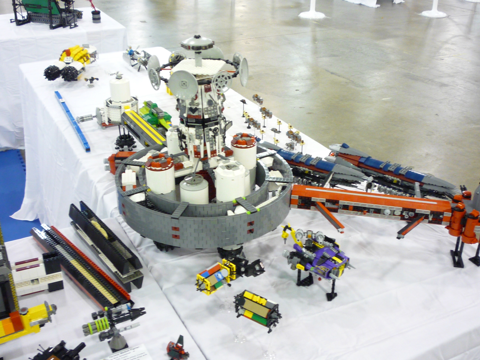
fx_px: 555
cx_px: 263
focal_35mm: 40
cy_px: 167
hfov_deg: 46.7
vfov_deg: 35.9
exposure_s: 1/10
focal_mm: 5.2
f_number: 3.3
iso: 200
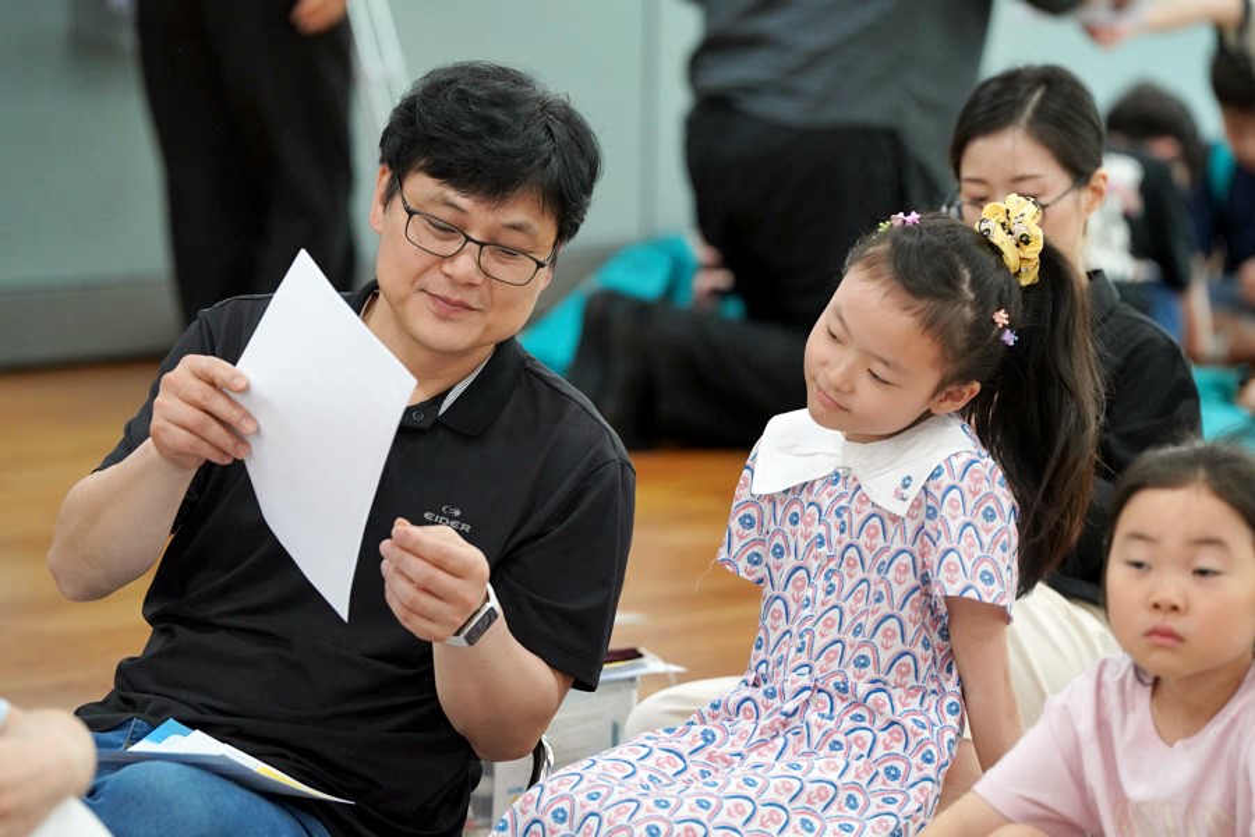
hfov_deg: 10.3
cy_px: 418
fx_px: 6972
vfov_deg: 6.9
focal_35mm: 200
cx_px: 628
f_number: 4
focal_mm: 200
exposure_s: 1/250
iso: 4000
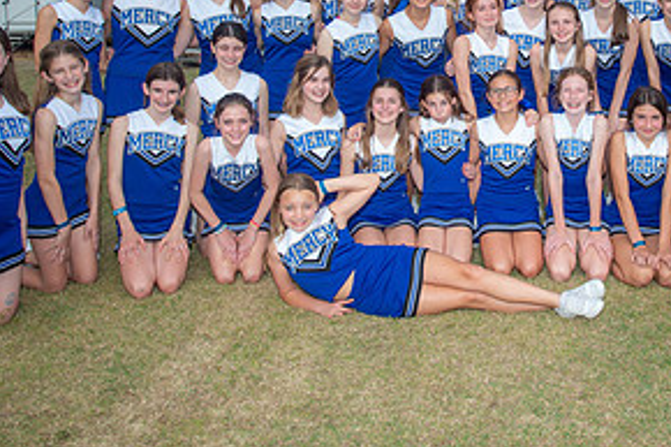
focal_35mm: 40
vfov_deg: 32.2
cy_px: 69
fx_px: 745
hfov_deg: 46.8
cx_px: 500
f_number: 6.3
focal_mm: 20
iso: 100
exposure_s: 1/200
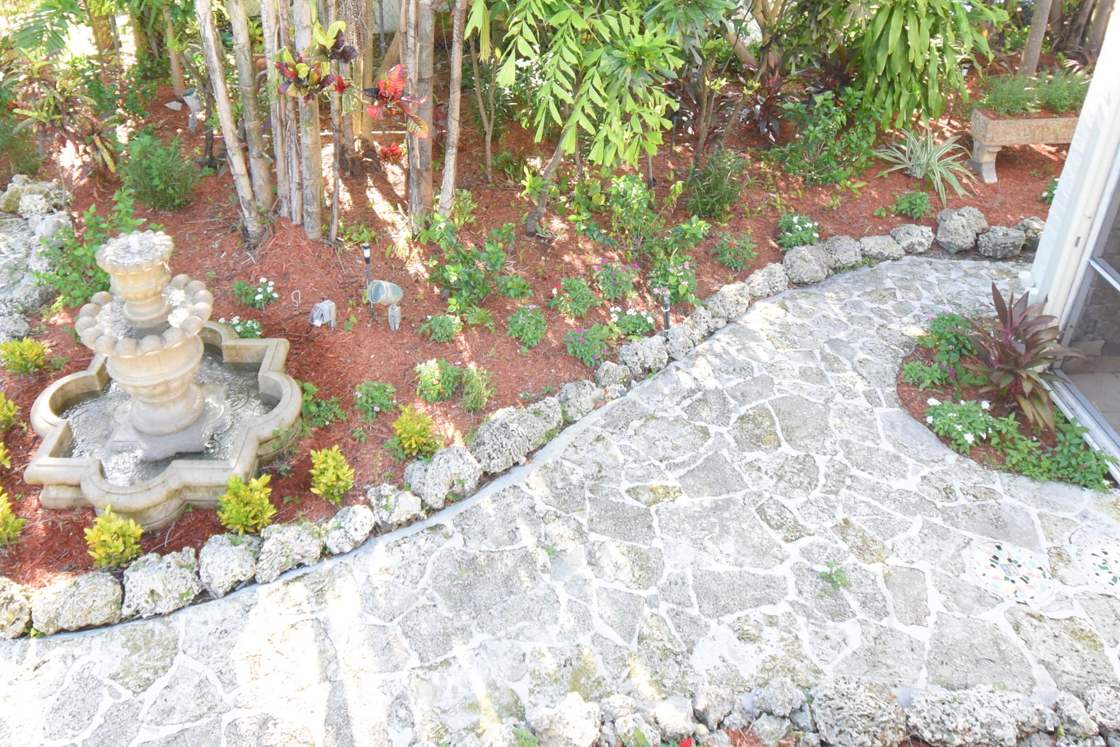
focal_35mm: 29
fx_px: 915
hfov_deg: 62.2
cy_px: 217
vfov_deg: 43.4
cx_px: 431
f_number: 4.8
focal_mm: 11.5
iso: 400
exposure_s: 1/80
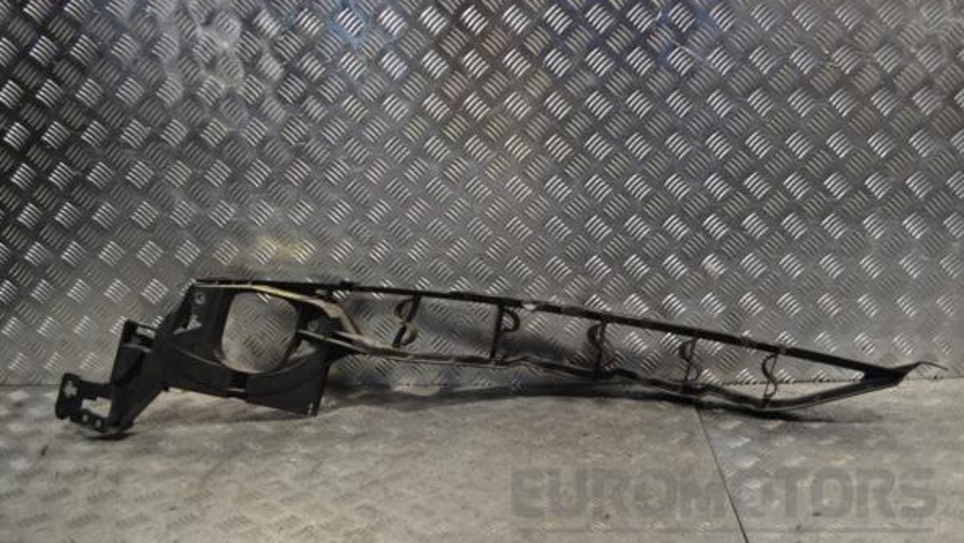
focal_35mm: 38
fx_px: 972
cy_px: 277
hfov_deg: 52.8
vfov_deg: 31.2
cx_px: 481
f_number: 4
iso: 100
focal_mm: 24
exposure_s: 1/40
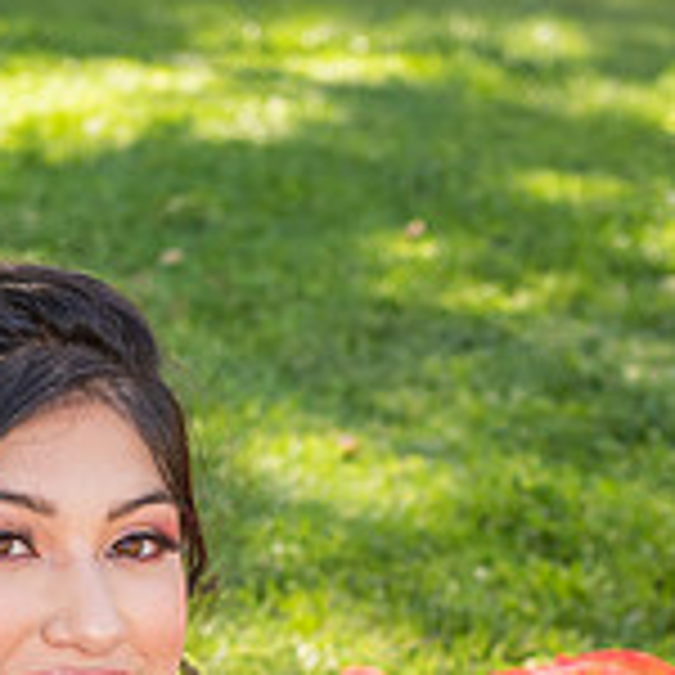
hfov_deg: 7.6
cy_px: 866
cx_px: 270
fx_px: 5074
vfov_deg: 7.5
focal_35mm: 230
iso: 500
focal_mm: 70
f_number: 6.3
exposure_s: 1/200
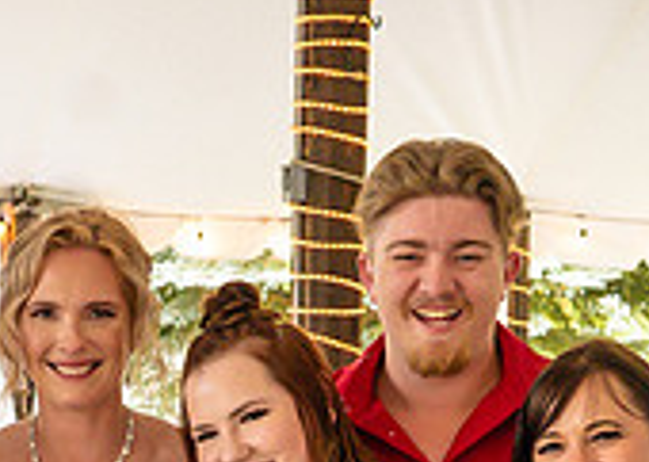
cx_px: -8
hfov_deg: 16.7
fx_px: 2154
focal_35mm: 117
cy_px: 603
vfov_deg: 11.9
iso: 1600
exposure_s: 1/160
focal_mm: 31
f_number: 4
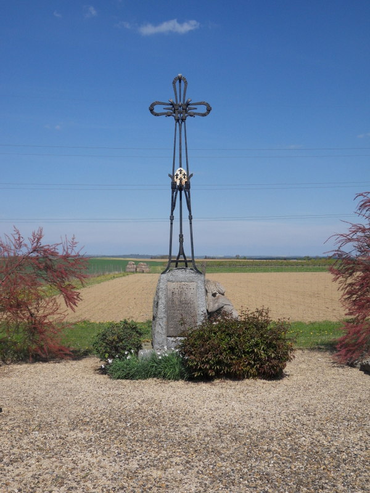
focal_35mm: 42
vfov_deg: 44.8
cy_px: 246
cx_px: 185
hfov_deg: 34.3
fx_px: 599
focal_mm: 7.6
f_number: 9.3
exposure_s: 1/250
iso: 80
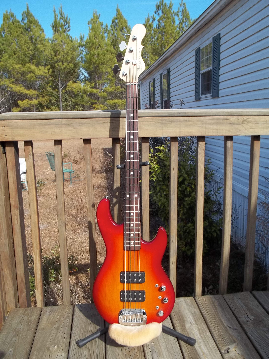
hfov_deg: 42.9
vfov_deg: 55.4
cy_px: 180
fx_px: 342
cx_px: 134
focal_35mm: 33
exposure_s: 1/100
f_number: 8
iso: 64
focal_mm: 5.9
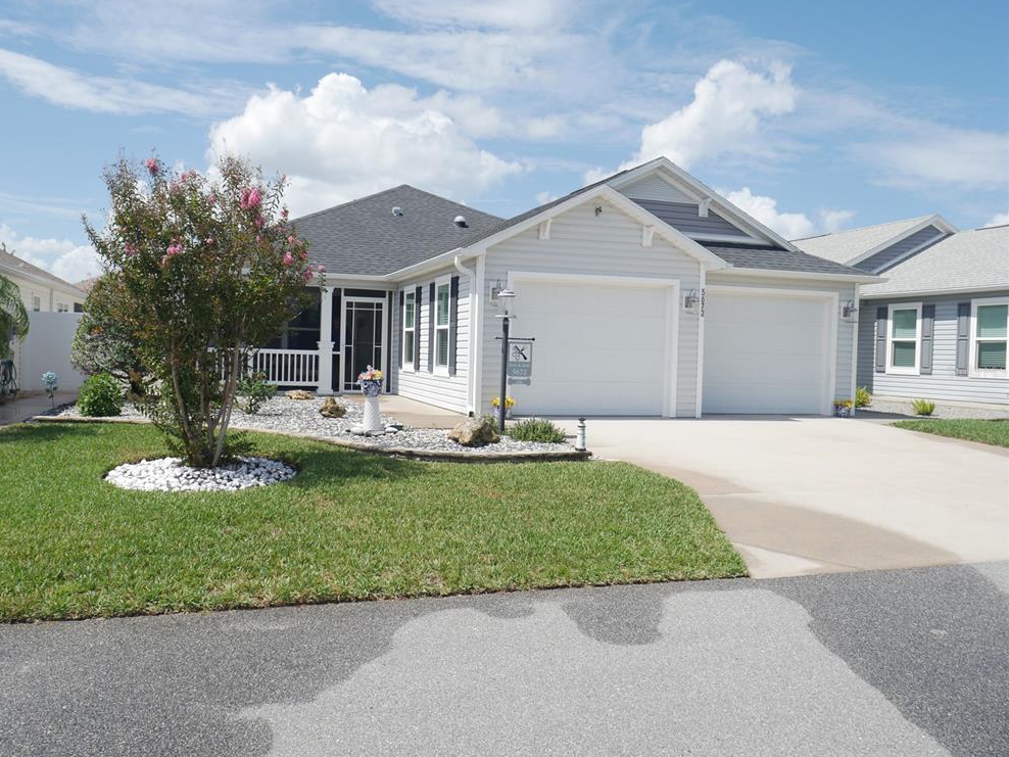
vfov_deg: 48.2
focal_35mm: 29
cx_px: 488
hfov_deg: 61.6
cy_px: 371
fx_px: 845
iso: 200
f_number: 8
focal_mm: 14
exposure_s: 1/500
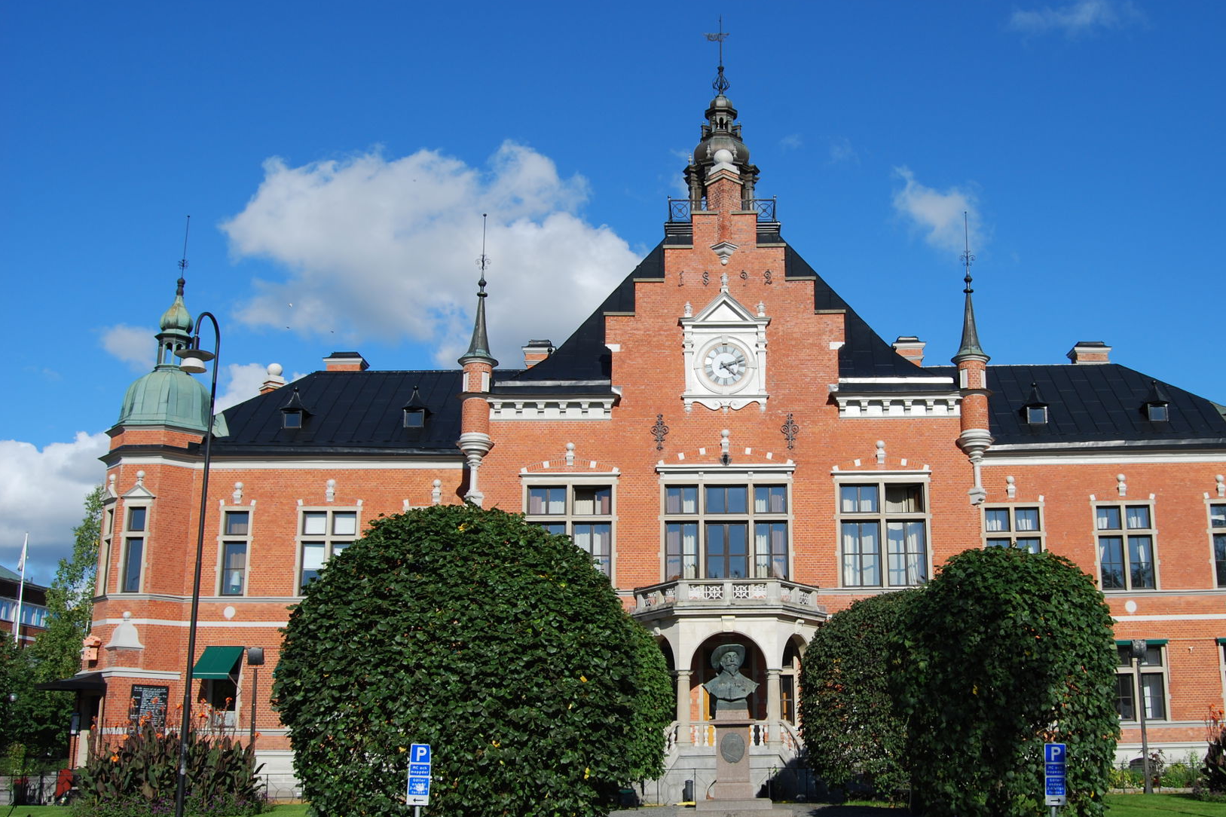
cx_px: 720
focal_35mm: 39
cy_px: 438
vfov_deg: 34.2
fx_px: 1328
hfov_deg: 49.3
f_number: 8
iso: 100
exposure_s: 1/250
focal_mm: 22
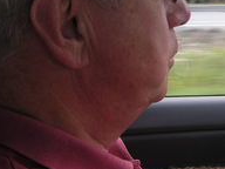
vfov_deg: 19.1
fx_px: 500
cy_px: 53
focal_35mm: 77
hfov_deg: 24.6
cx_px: 204
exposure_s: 1/125
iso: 50
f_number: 2.8
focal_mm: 5.7
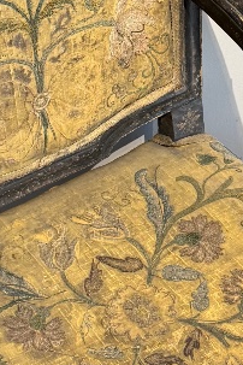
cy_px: 137
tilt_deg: -41.6
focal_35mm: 99
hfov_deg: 13.8
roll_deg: +1.6
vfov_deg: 20.6
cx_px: 113
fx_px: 1002
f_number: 1.78
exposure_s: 1/100
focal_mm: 6.76
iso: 200
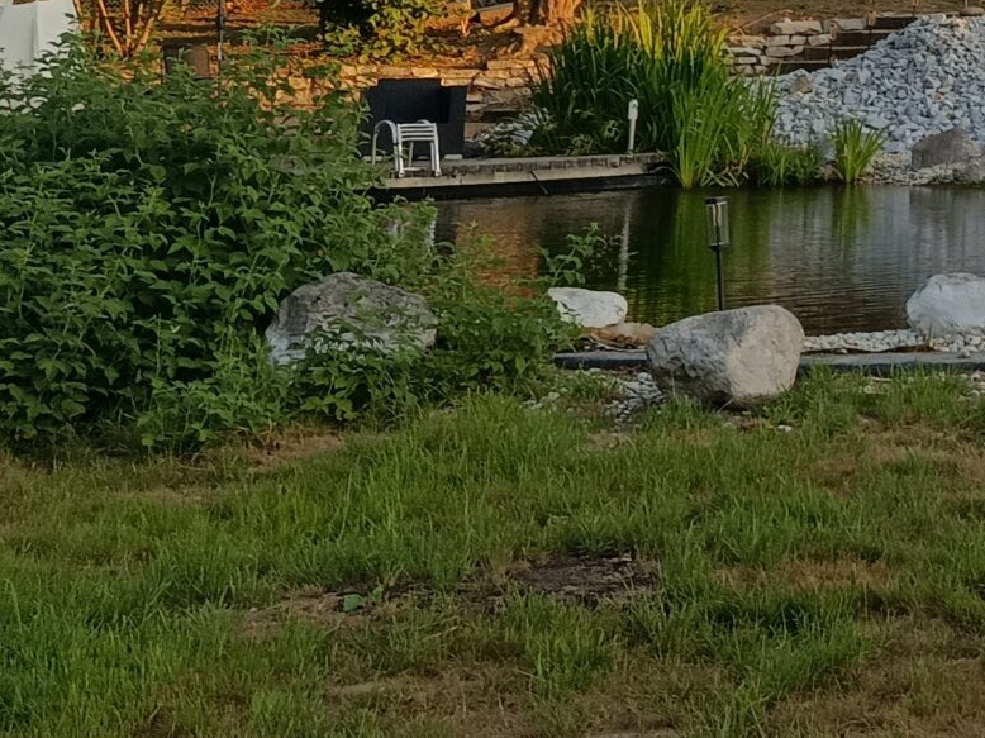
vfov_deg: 16.5
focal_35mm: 79
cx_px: 1429
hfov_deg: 21.3
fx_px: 2247
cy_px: -453
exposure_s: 1/103
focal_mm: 5.24
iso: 50
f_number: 1.7
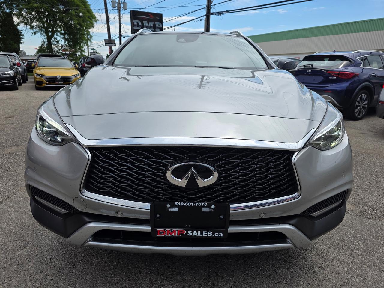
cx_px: 192
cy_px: 144
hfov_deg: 73.9
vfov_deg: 58.9
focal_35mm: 23
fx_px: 255
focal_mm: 6.3
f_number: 1.7
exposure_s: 1/3598
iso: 80
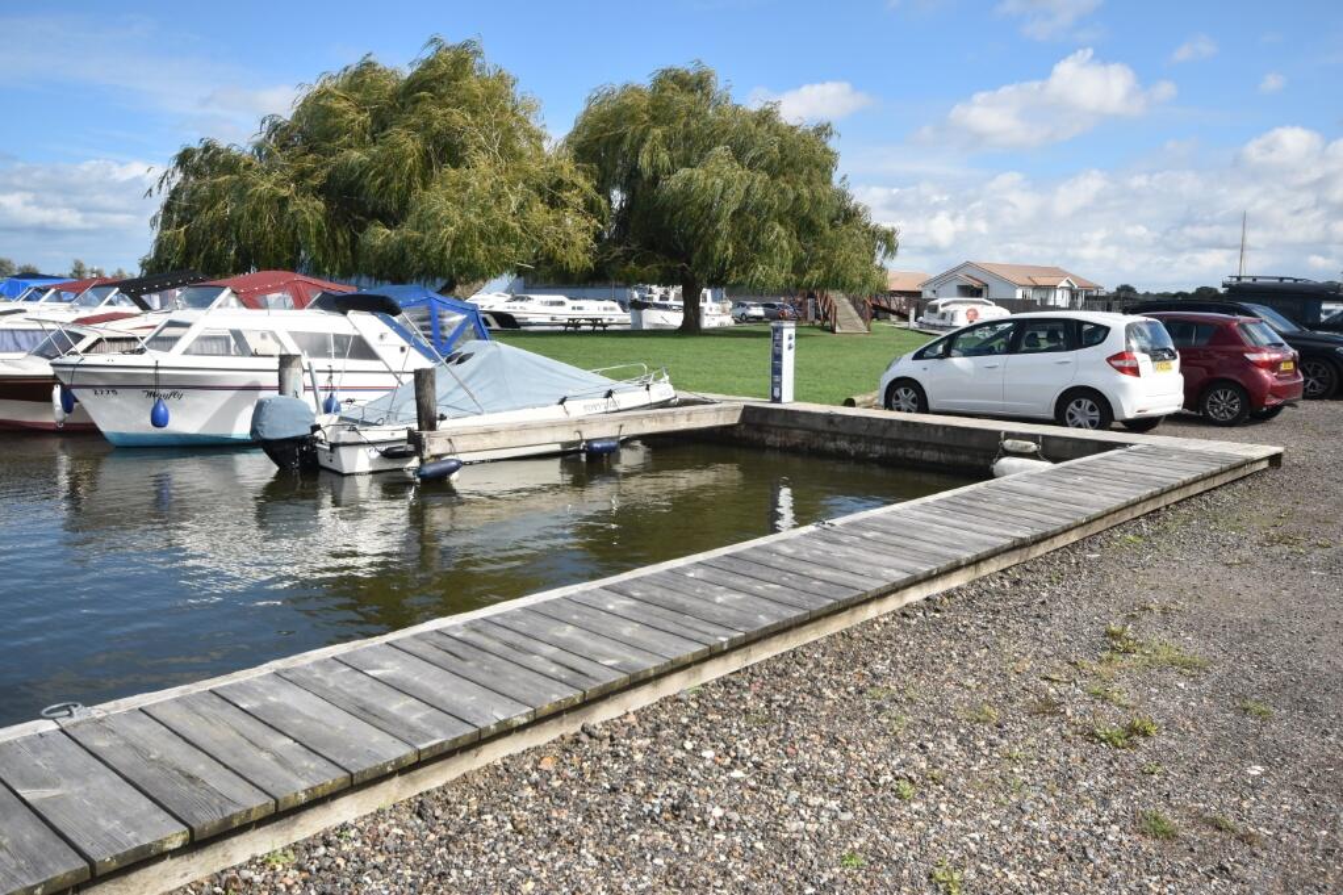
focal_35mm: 30
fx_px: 1119
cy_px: 448
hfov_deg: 61.9
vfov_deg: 43.6
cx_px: 672
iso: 200
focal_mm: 20
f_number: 9
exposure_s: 1/320
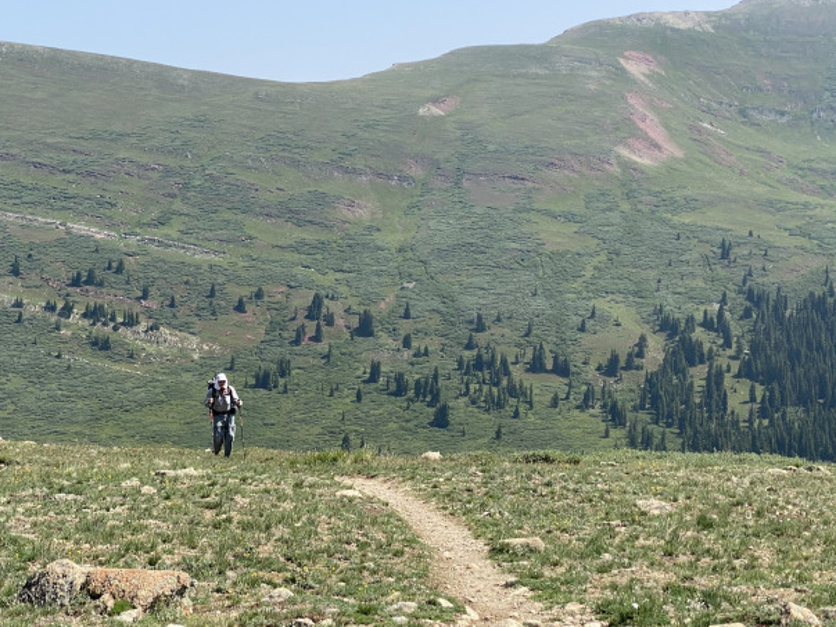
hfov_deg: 28.1
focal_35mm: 69
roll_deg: +1.4
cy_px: 365
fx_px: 1666
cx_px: 329
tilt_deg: -6.3
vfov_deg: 21.3
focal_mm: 6
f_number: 2
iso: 20
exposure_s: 1/1546
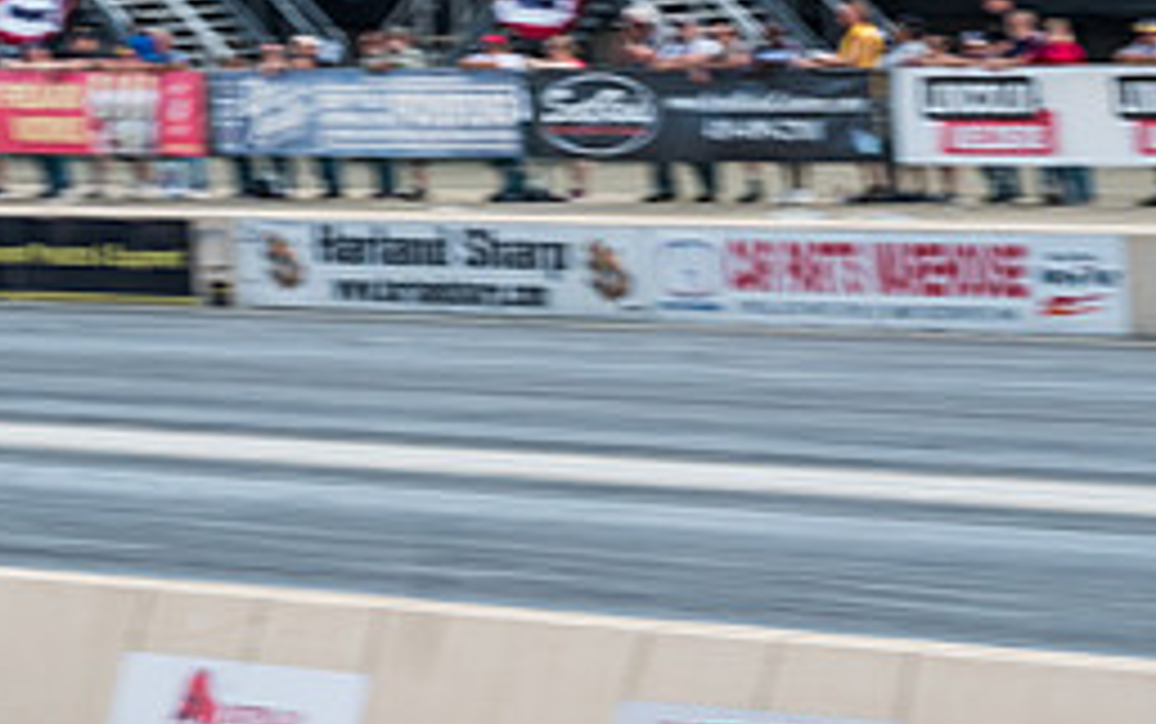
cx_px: 198
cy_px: 169
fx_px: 9489
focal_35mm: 301
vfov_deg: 4.4
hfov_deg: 7.0
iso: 400
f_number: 9
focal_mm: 87.1
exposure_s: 1/200
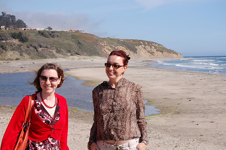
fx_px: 471
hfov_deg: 27.0
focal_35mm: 75
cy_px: 75
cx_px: 113
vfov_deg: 18.2
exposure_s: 1/320
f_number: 9
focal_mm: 50
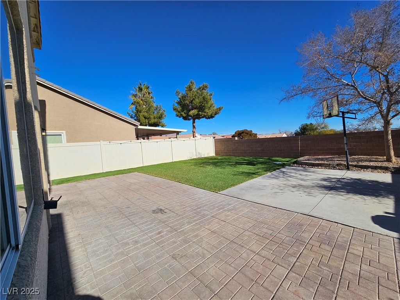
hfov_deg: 106.2
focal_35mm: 13
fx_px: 150
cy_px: 150
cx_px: 200
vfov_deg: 89.9
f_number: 2.2
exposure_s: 1/4529
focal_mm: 2.2
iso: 50
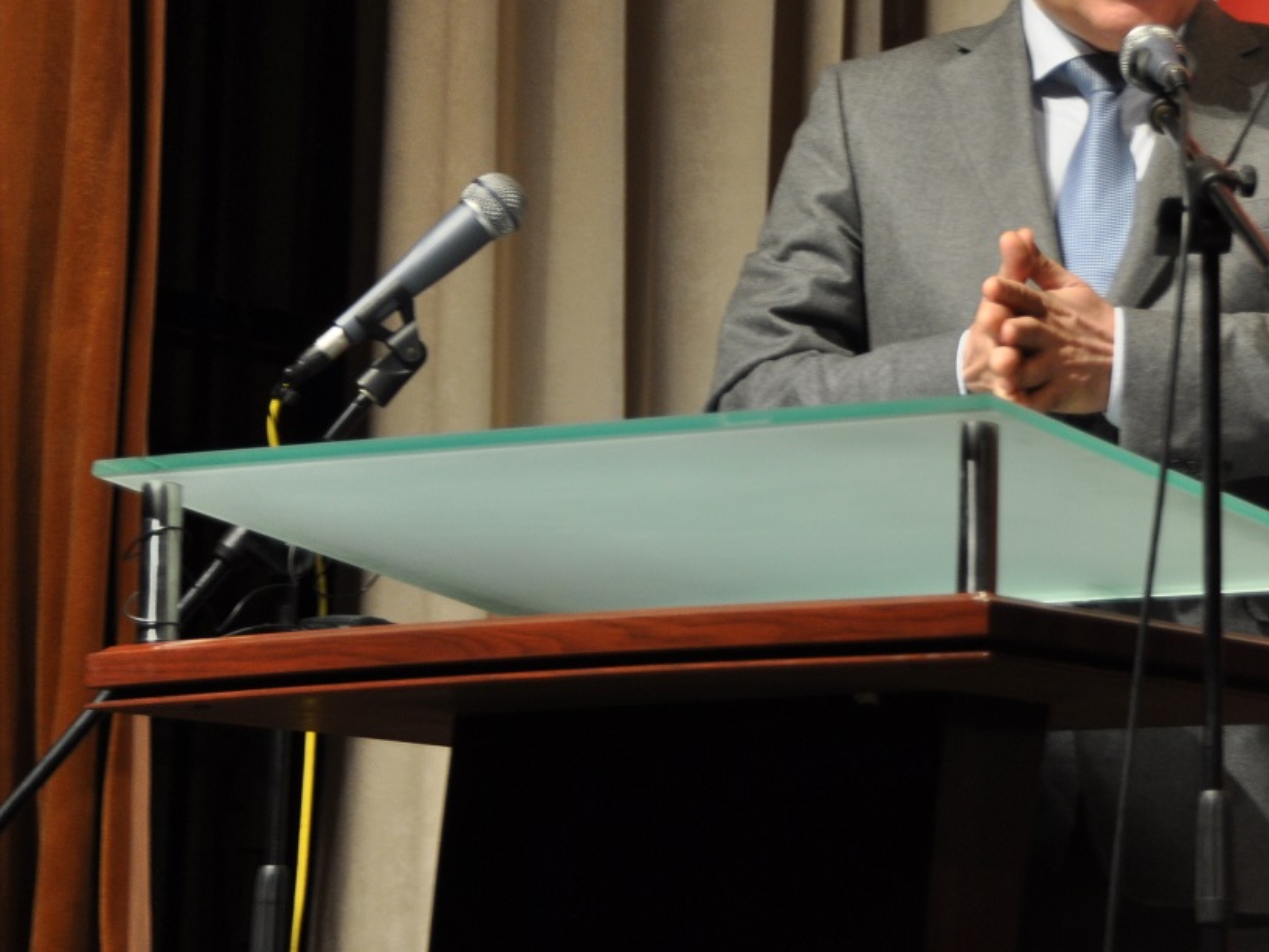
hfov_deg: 8.7
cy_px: 166
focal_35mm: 227
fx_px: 8323
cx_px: 1042
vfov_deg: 6.5
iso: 400
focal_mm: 75
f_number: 5
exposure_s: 1/60
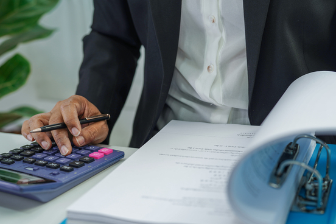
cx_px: 179
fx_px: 541
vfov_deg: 23.4
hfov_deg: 34.5
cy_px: 114
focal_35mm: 58
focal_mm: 50
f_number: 2.5
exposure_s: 1/60
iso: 160
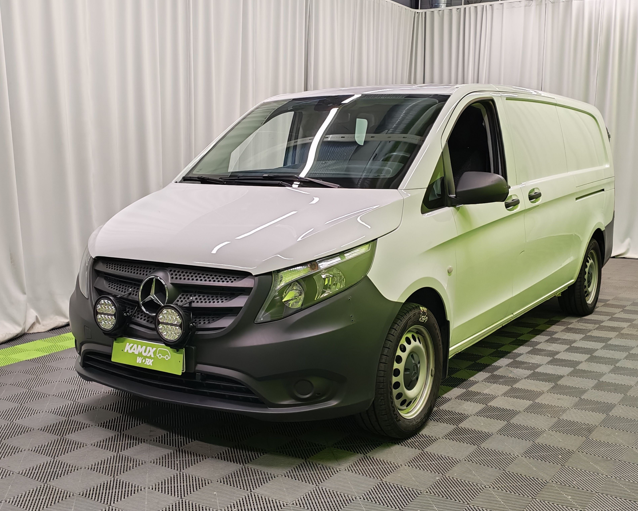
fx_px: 812
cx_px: 333
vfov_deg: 34.9
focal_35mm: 43
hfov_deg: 42.9
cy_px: 255
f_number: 1.9
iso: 403
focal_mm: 6.12
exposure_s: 1/100
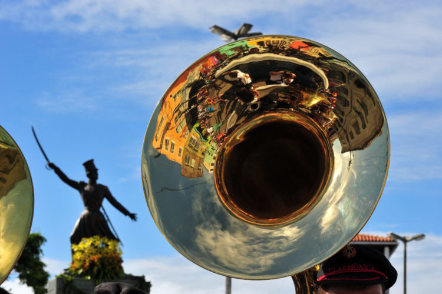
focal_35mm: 92
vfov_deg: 14.9
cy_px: 147
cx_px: 221
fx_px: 1129
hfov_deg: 22.1
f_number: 14
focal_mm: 92
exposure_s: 1/800
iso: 800
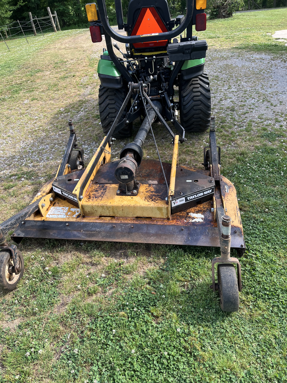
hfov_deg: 53.1
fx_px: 287
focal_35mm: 26
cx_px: 144
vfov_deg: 67.3
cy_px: 192
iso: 50
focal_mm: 5.1
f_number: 1.6
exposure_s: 1/487
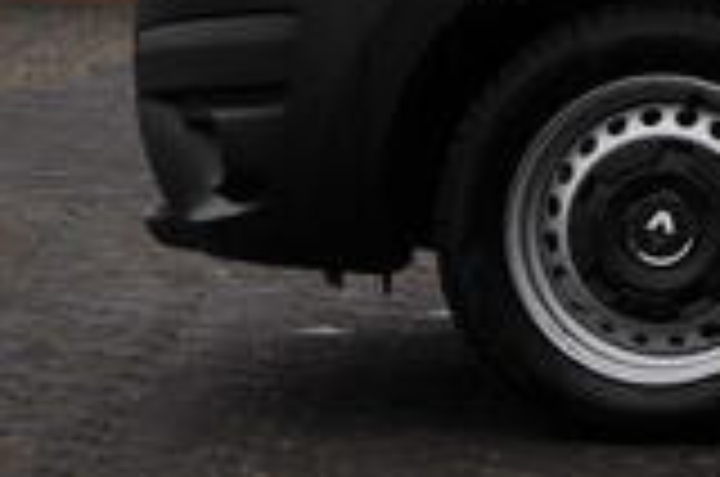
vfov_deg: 4.3
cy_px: -346
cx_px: 1724
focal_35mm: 315
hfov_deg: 6.3
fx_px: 6287
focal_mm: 42
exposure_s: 1/160
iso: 200
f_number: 6.3
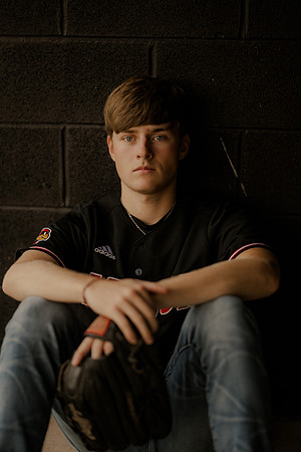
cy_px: 226
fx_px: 1066
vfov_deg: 23.9
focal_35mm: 85
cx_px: 150
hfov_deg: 16.1
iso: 800
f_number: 1.4
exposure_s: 1/1600
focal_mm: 85
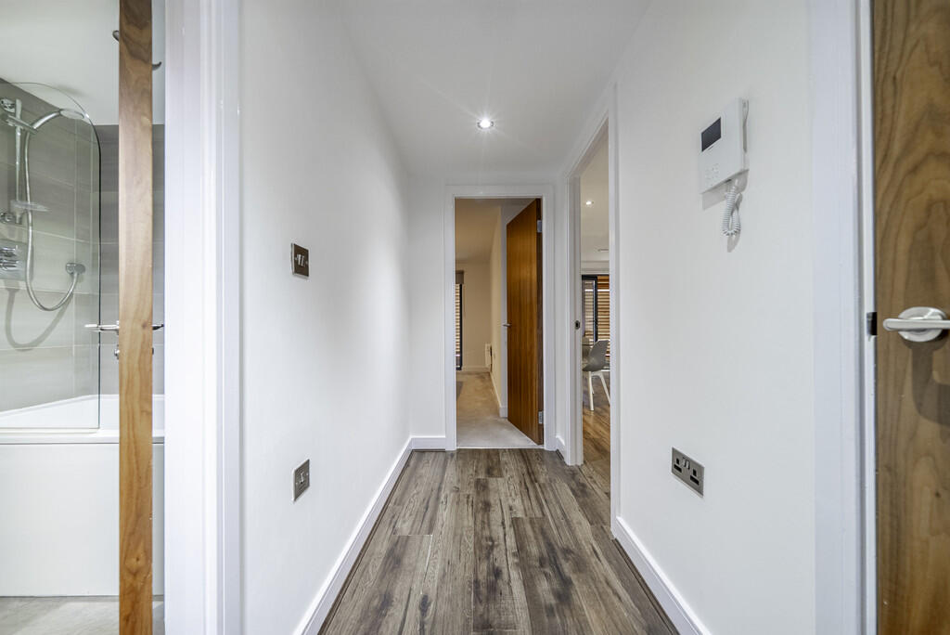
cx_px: 475
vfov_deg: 90.1
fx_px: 317
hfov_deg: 112.6
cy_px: 318
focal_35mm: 12
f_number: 9
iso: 1000
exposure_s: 1/25
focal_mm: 12
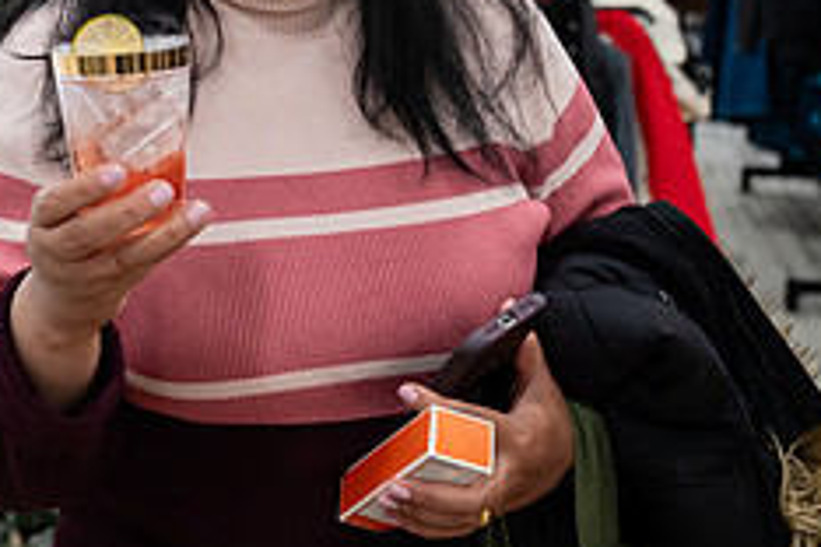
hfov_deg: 26.2
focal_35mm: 75
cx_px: 95
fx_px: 1710
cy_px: -12
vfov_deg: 17.7
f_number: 3.2
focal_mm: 29
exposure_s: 1/125
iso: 1000
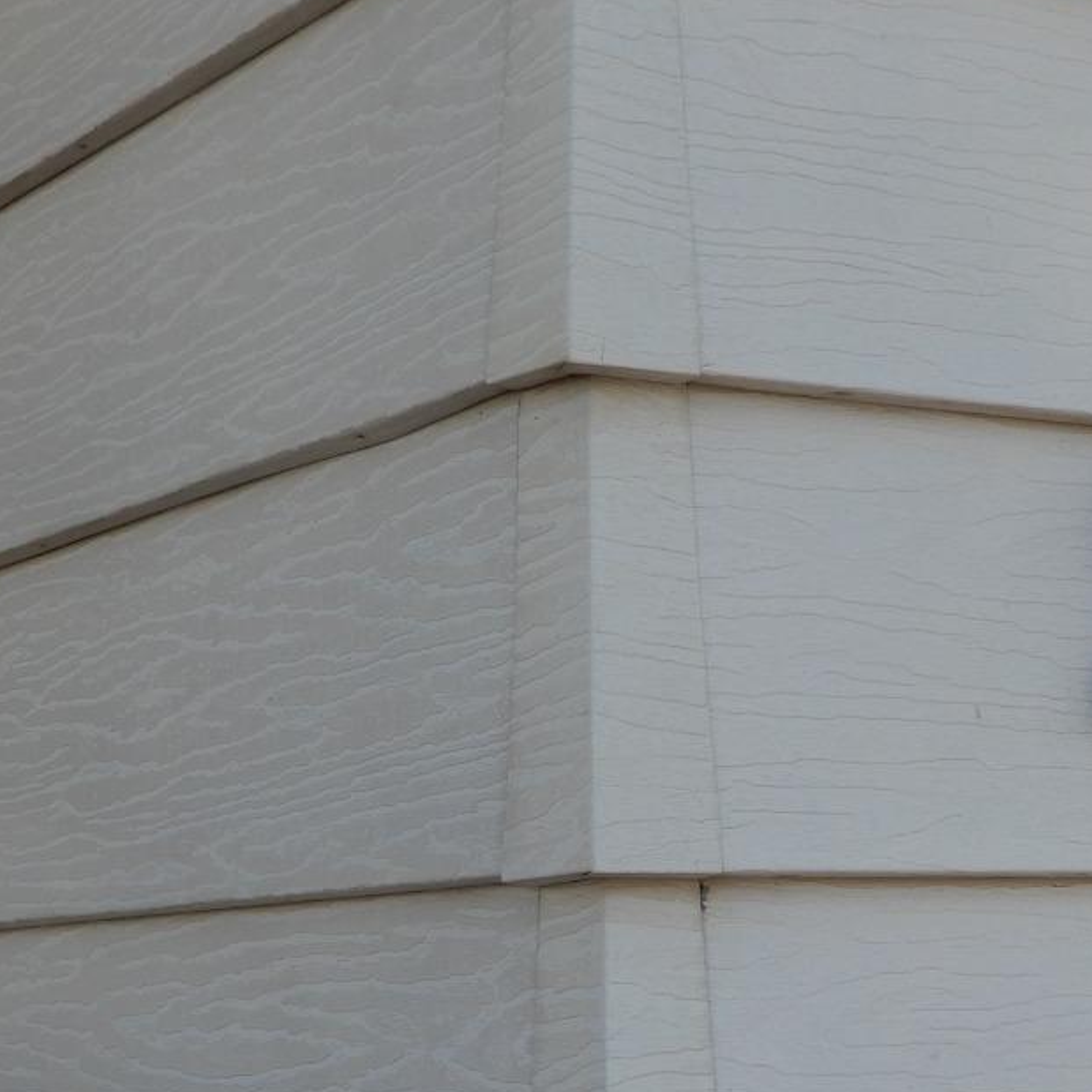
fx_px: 3212
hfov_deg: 18.9
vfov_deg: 19.2
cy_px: 807
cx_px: 997
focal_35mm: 90
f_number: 4
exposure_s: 1/400
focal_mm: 7.5
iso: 80
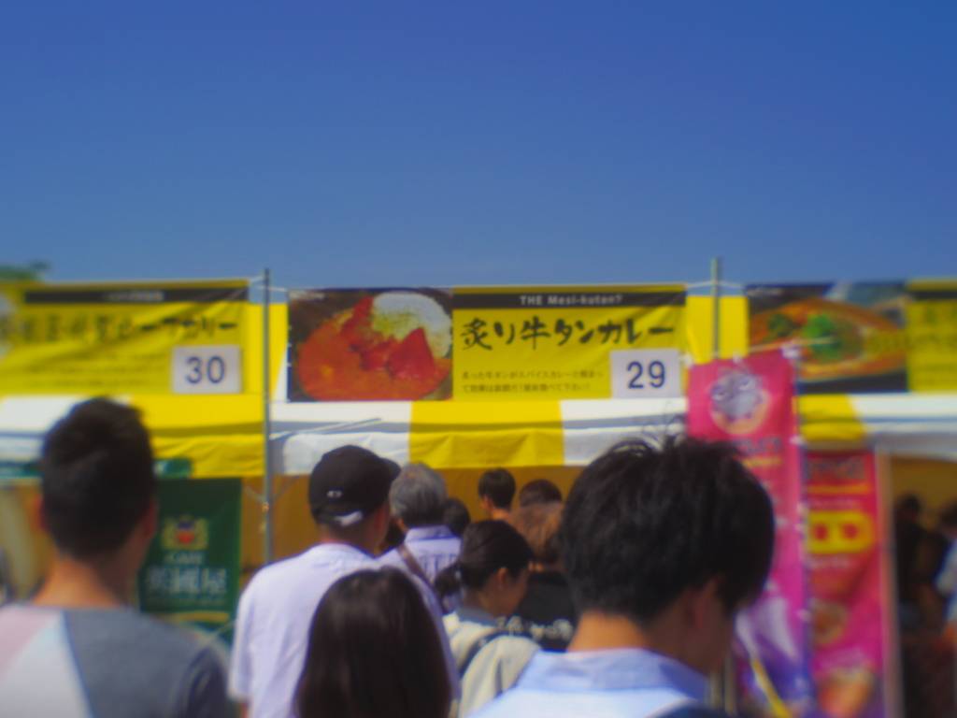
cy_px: 359
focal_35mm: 64
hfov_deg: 30.3
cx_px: 478
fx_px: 1769
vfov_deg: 22.9
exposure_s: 1/320
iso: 100
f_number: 9
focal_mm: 11.5
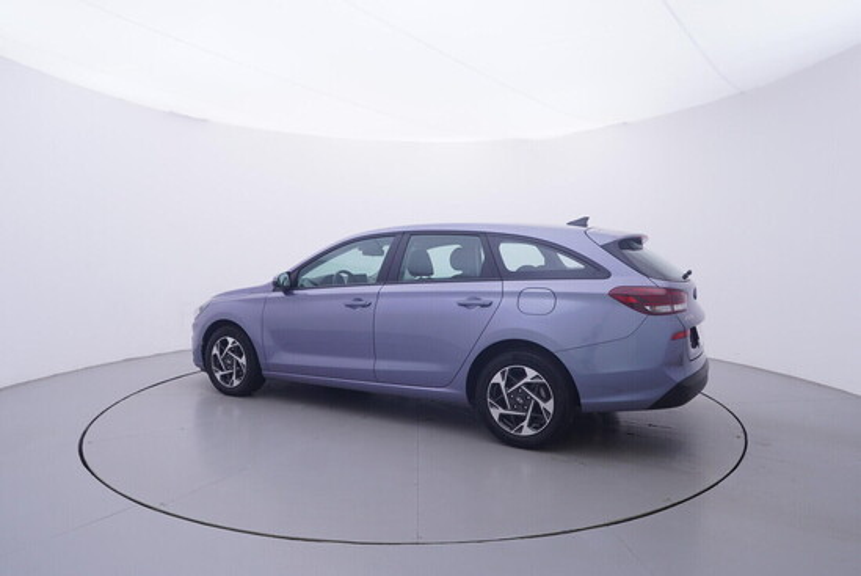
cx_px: 430
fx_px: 539
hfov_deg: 77.3
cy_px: 288
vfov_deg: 56.2
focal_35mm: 22
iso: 200
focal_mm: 15
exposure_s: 1/80
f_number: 5
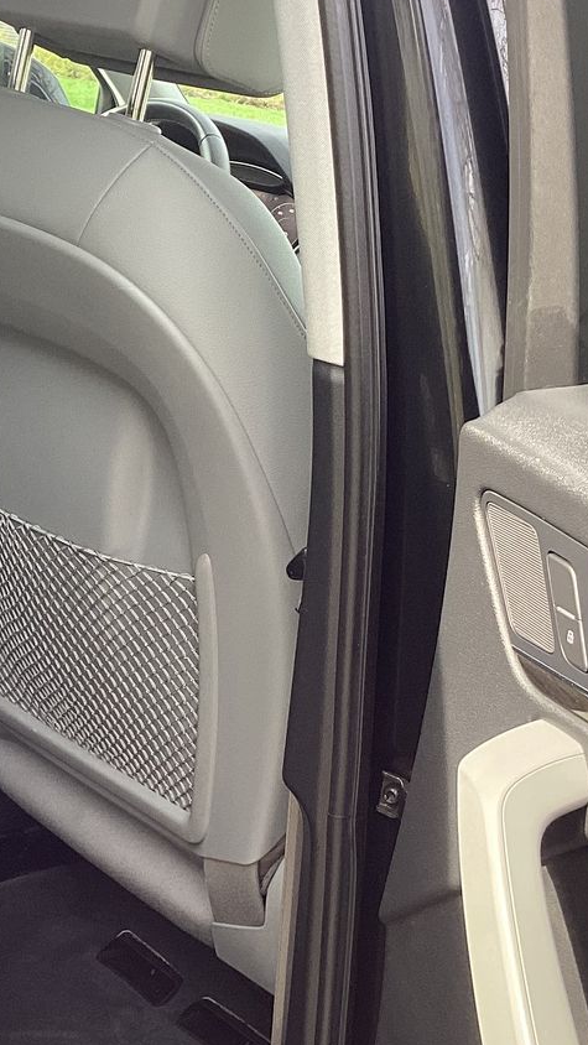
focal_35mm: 64
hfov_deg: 18.4
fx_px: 1773
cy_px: 446
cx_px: 11
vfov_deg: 32.8
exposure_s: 1/120
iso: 50
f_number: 2.4
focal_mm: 3.3
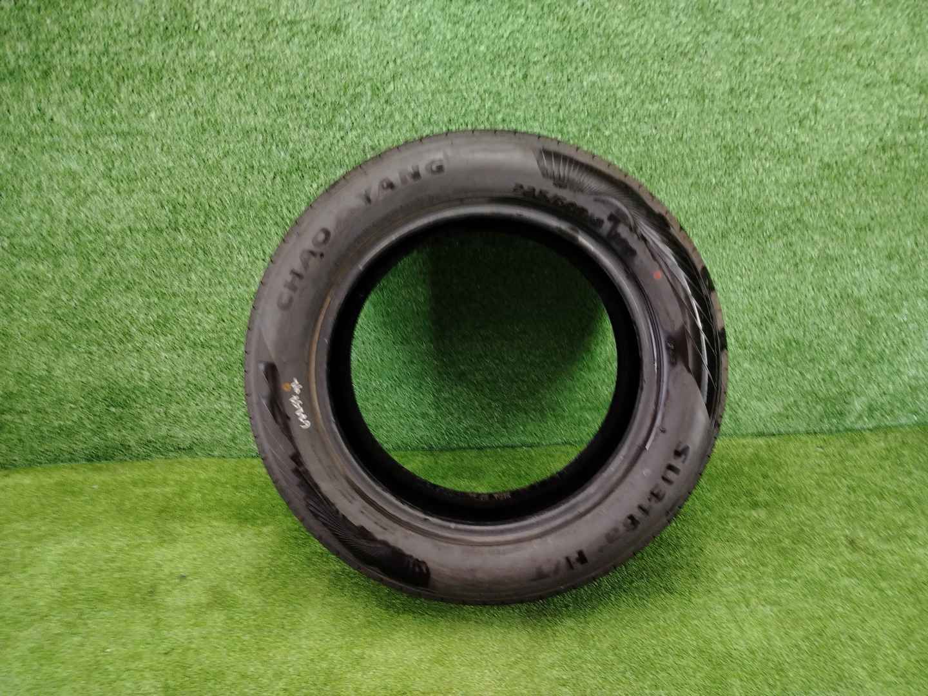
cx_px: 464
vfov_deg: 56.8
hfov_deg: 71.6
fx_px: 643
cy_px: 348
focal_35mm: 24
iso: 556
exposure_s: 1/33
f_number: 1.75
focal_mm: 5.25
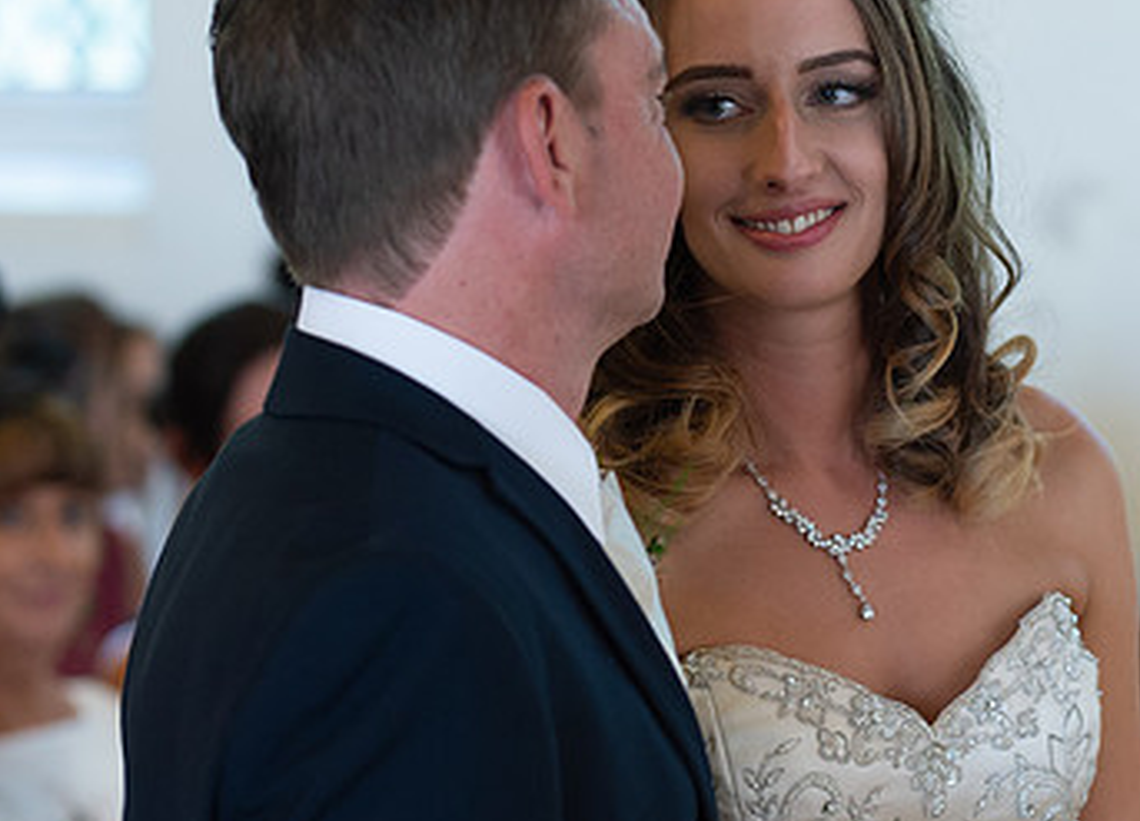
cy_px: 279
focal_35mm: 194
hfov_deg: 10.3
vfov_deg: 7.5
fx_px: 6298
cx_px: 822
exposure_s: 1/125
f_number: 2.5
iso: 1000
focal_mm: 85
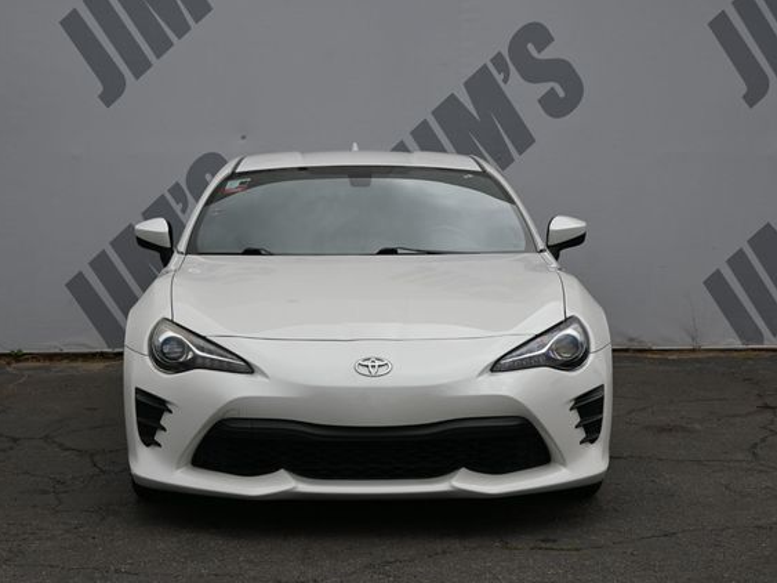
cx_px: 370
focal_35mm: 69
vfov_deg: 21.3
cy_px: 294
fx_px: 1548
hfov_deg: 28.2
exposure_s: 1/320
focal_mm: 42
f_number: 6.3
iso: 100
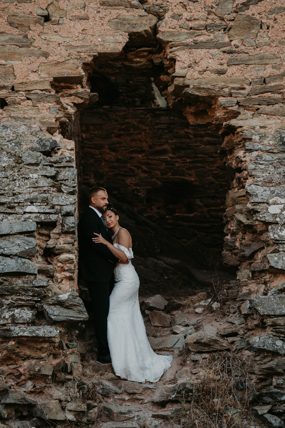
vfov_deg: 23.9
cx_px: 142
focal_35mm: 85
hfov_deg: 16.1
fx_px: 1009
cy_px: 214
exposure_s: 1/800
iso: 320
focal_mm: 85
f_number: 2.2
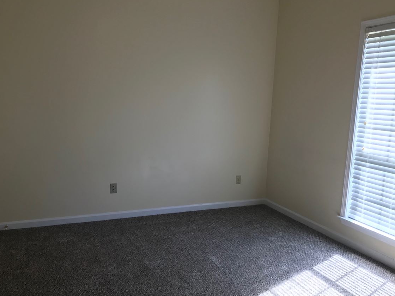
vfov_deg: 44.2
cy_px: 154
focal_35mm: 32
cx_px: 178
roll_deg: -3.0
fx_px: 365
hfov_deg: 56.7
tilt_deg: -8.8
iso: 20
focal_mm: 3.99
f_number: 1.8
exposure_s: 1/60
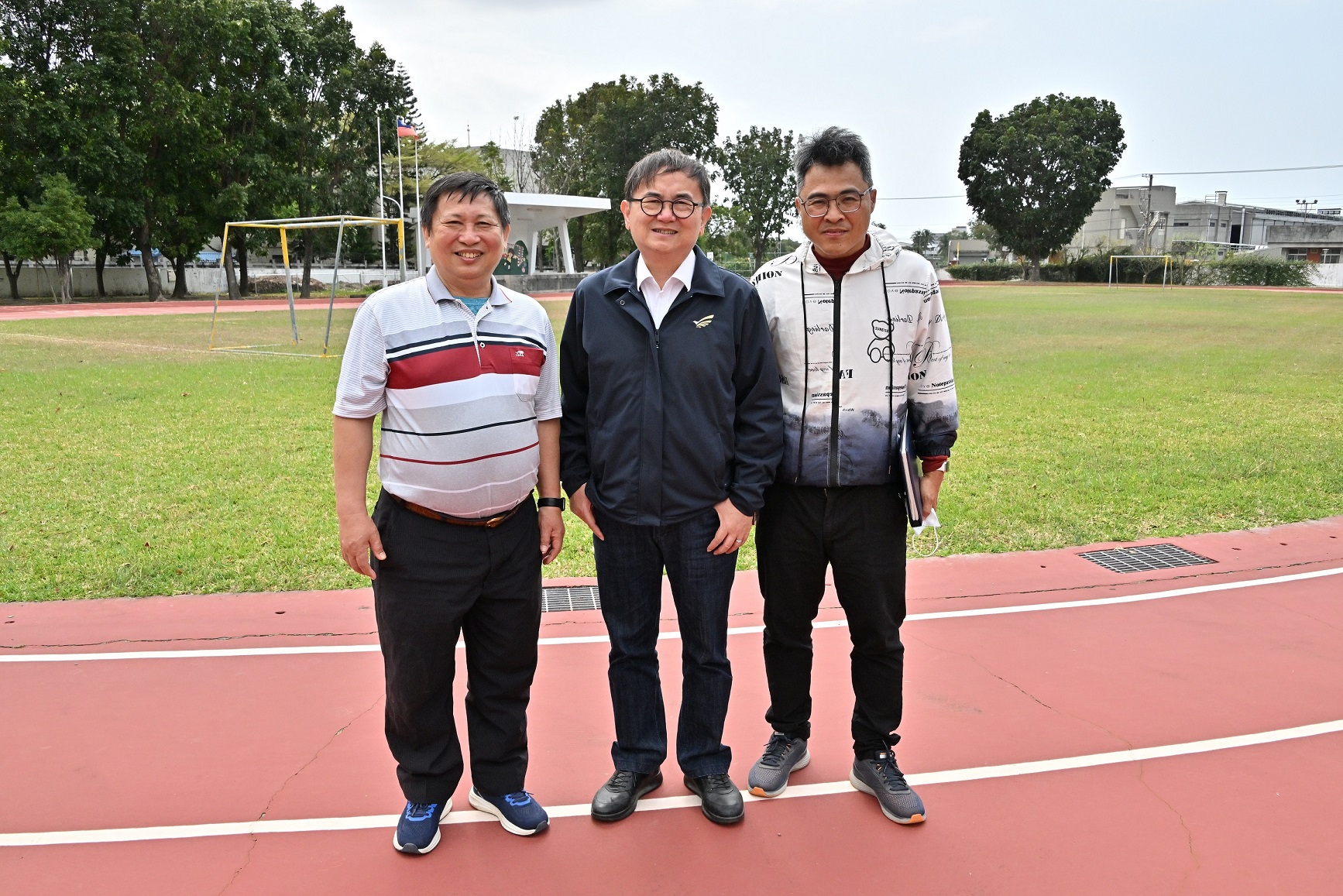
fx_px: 1045
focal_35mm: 28
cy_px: 448
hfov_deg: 65.5
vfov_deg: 46.4
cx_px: 672
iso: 640
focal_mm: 28
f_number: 14
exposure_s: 1/800
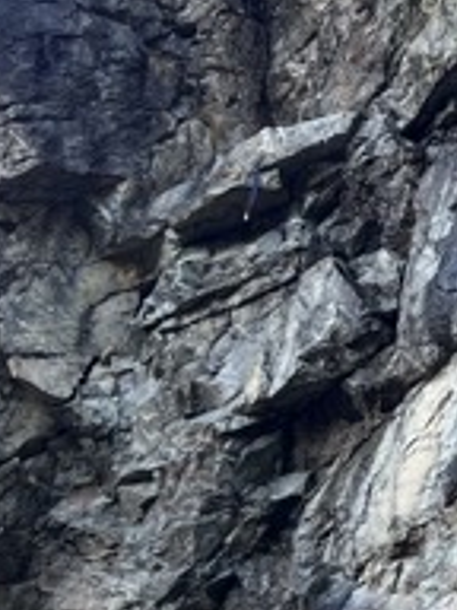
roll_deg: -3.0
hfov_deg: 9.7
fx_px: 2447
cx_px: 1022
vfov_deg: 14.2
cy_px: 168
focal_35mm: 139
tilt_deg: +36.4
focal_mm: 5.7
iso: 64
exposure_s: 1/121
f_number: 1.5
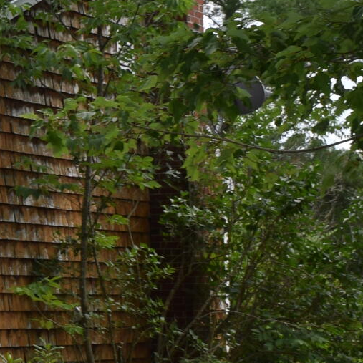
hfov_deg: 9.7
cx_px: -390
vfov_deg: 10.5
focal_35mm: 166
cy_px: 202
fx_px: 1969
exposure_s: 1/200
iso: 100
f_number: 9
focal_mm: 22
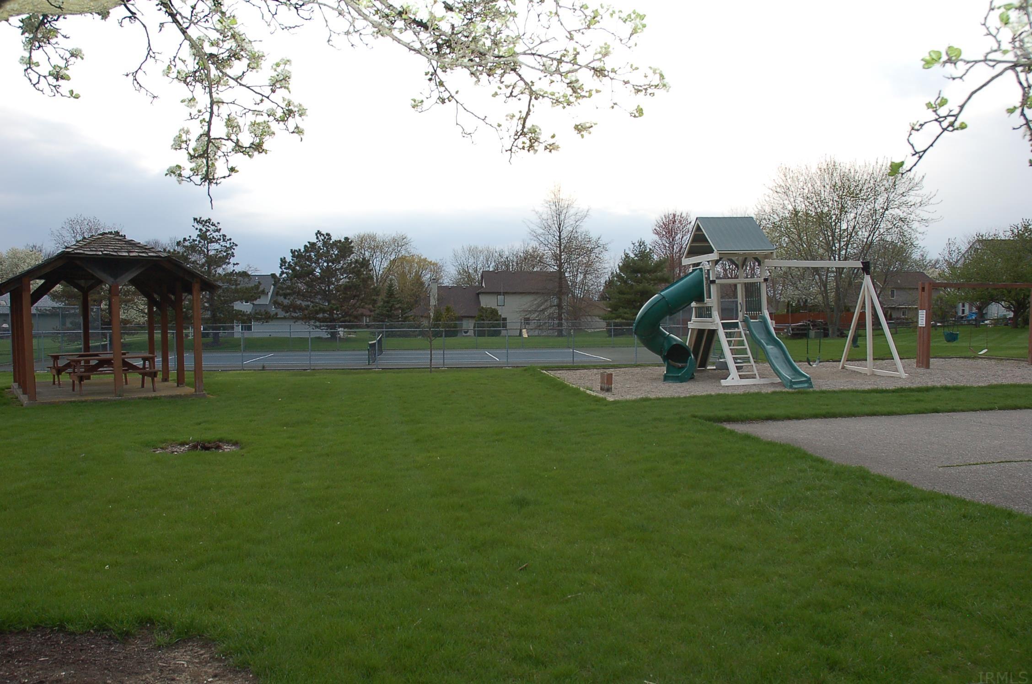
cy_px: 342
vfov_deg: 47.8
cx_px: 516
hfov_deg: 67.5
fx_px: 773
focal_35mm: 27
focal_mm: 18
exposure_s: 1/200
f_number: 7.1
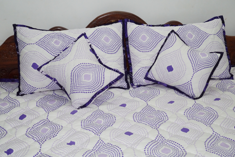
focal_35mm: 45
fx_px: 294
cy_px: 78
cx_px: 118
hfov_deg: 43.6
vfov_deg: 29.8
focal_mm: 30
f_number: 6.3
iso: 1600
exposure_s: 1/100
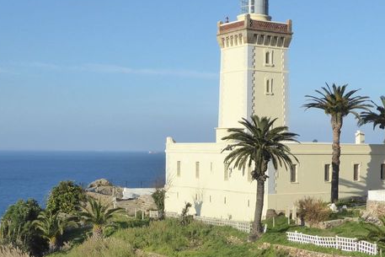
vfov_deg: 19.1
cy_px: 178
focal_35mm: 71
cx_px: 257
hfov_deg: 28.3
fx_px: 760
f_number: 4
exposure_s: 1/640
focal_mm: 6.7
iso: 160
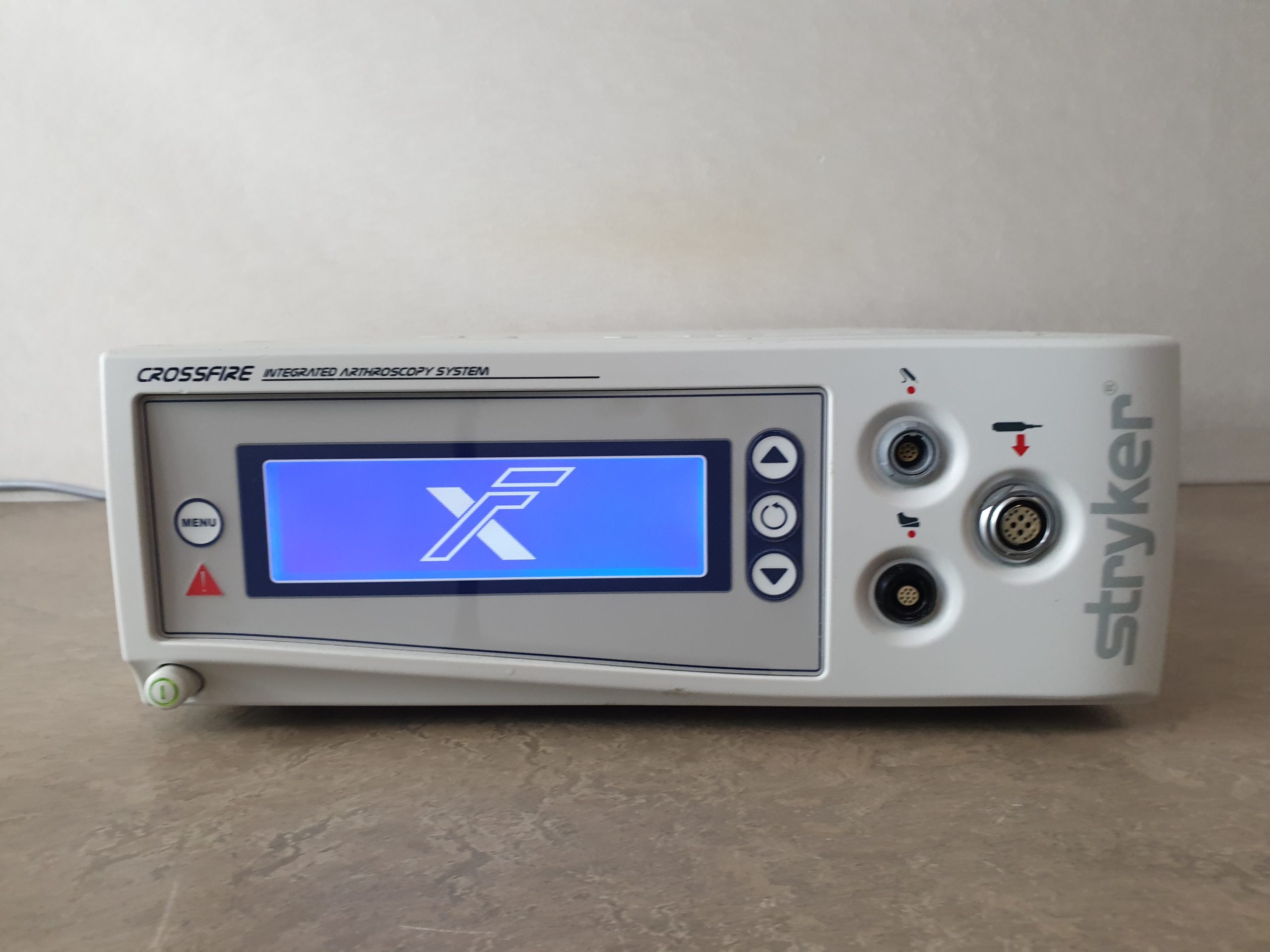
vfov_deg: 53.1
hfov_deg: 67.3
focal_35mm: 26
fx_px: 954
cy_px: 476
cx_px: 635
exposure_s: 1/50
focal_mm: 4.3
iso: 160
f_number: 2.4
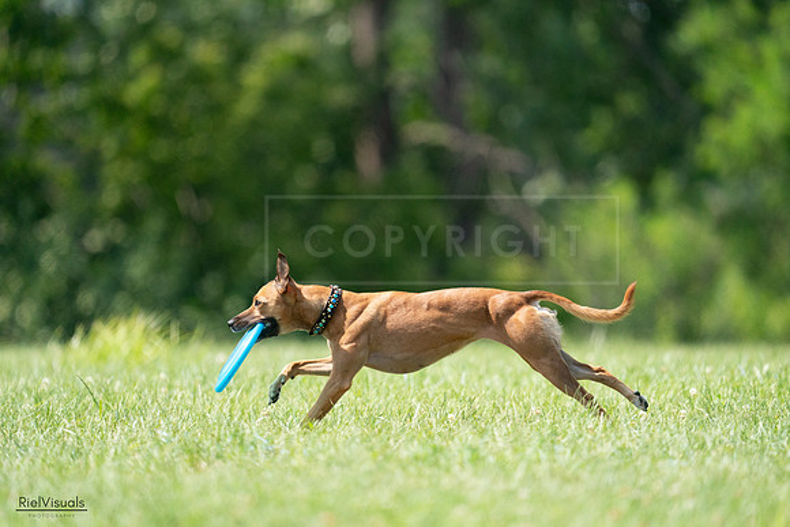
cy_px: 264
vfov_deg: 2.3
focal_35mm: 600
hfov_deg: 3.4
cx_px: 395
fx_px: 13169
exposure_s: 1/4000
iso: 2500
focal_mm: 600
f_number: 6.3
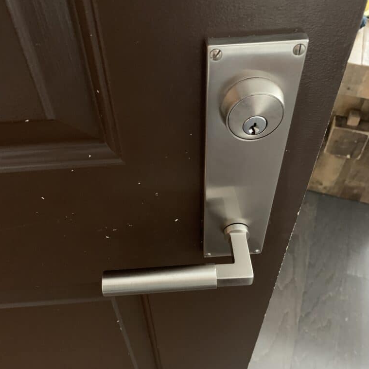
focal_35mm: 31
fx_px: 374
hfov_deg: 52.5
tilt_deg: -49.6
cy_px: 200
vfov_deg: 52.5
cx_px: 185
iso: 640
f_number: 1.8
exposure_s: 1/20
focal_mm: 4.25
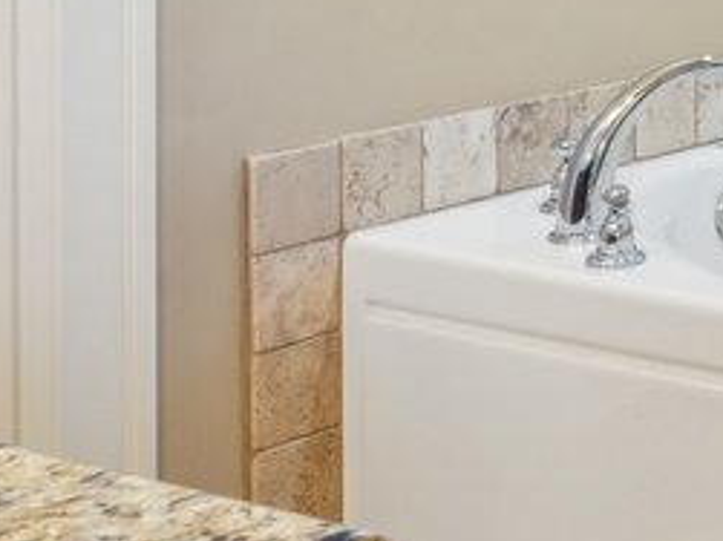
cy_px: -329
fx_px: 2129
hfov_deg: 15.3
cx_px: 1475
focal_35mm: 102
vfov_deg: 13.4
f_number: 8
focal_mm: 13
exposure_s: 1/20
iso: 400
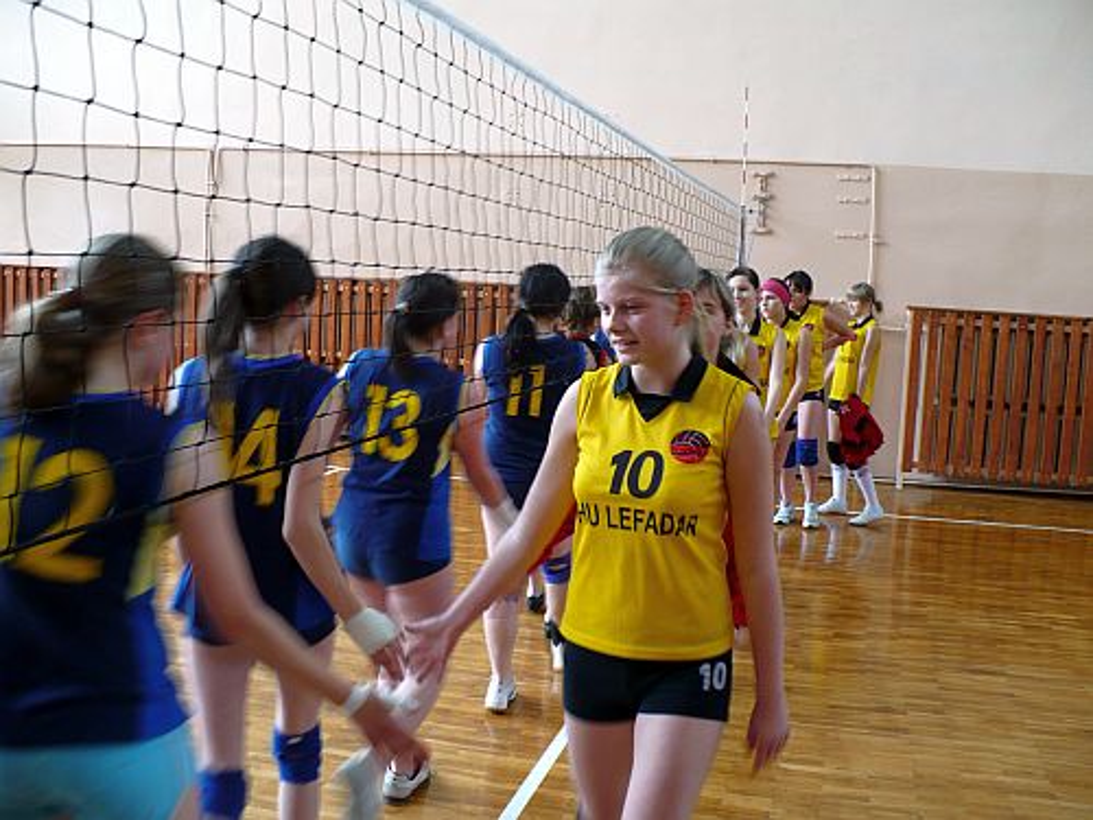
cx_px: 546
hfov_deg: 50.1
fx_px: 1168
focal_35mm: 37
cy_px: 410
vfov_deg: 38.7
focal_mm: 6.1
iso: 100
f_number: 2.8
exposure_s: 1/30
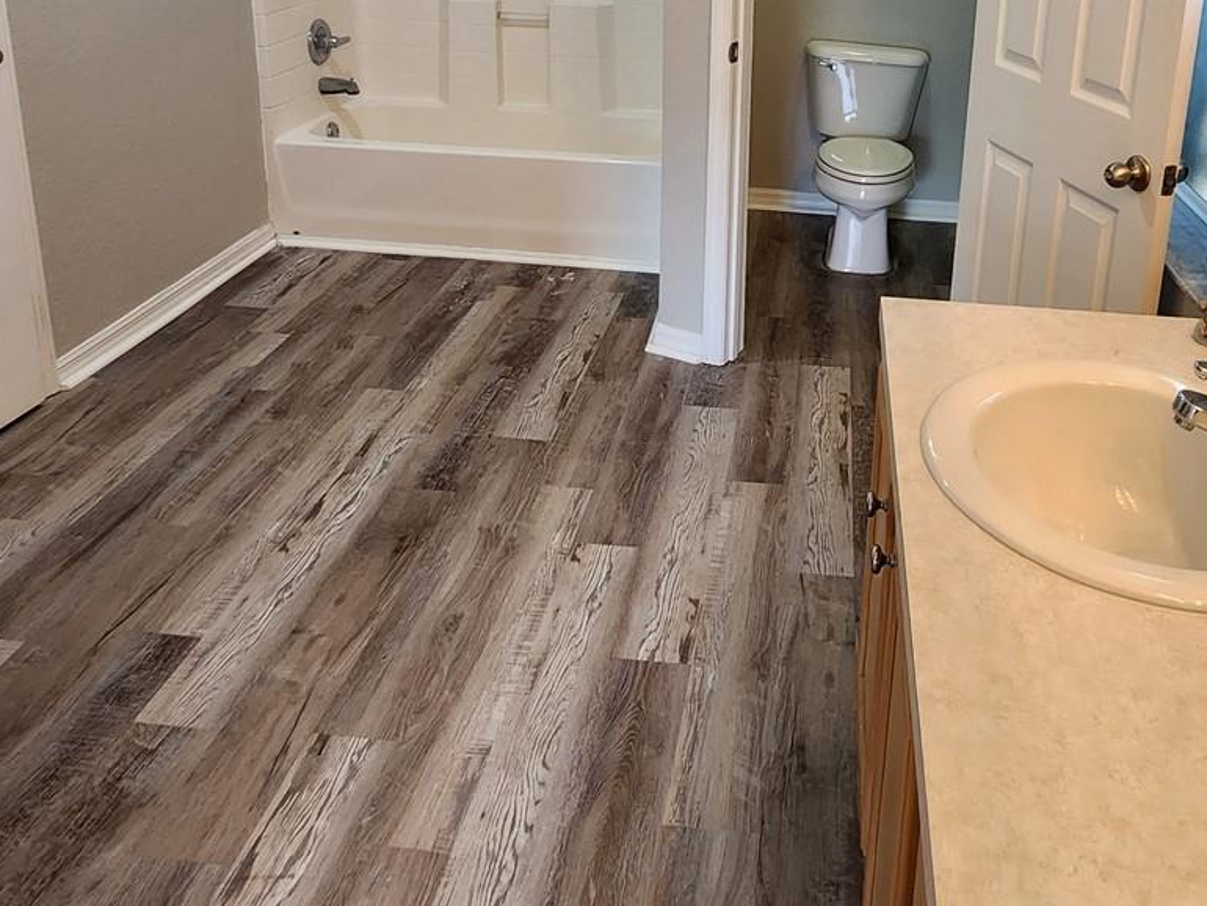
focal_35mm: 27
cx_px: 757
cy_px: 129
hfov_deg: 64.3
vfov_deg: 47.3
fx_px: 942
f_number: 2.2
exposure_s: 1/60
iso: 200
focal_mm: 2.2
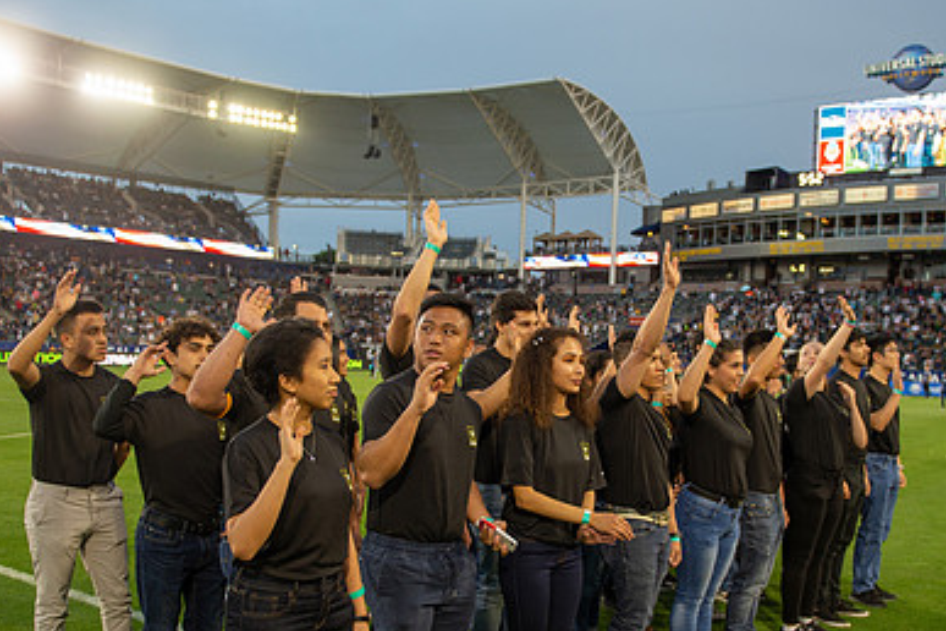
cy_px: 405
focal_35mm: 36
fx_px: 946
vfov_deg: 36.6
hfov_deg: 52.9
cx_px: 540
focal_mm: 24
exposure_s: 1/500
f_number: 2.8
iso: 400
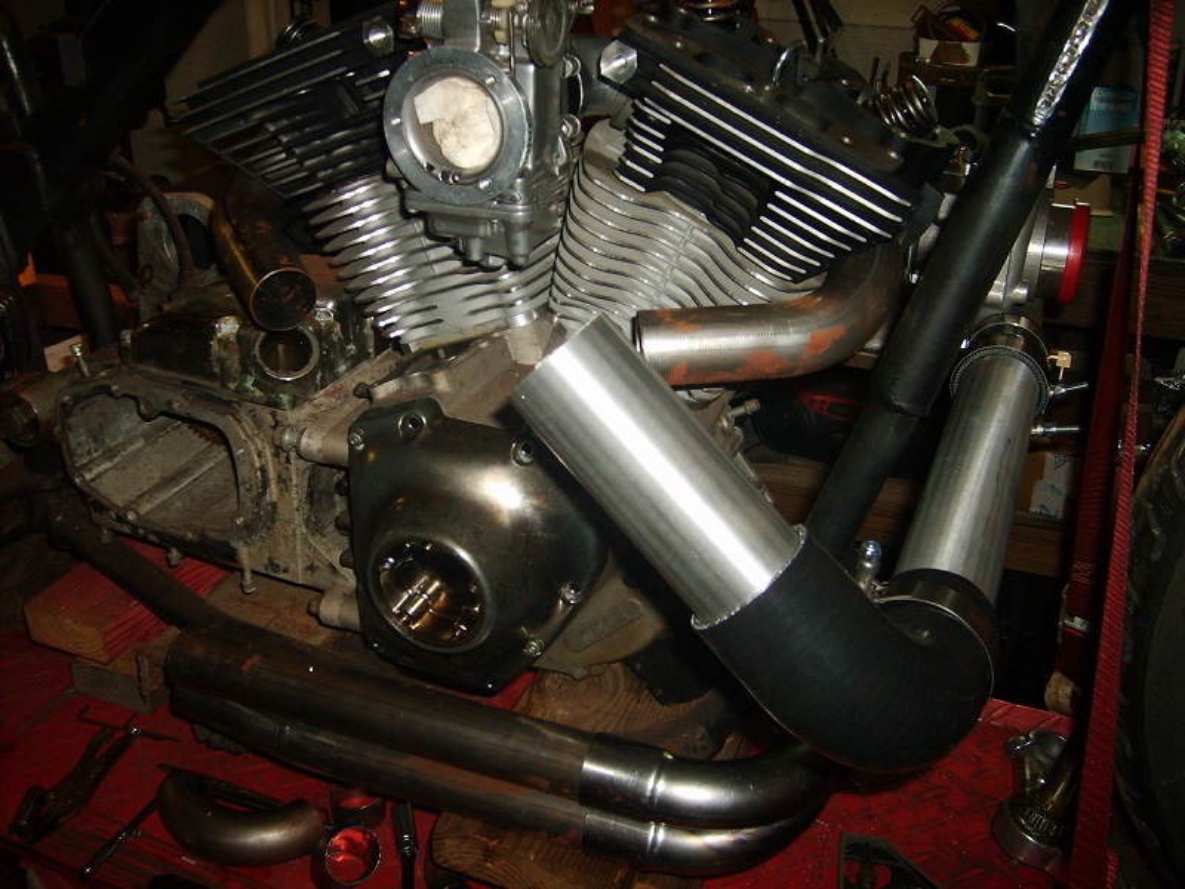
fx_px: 1198
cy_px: 444
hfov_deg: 52.6
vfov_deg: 40.7
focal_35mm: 35
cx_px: 592
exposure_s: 1/45
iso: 100
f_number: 2.8
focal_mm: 5.8
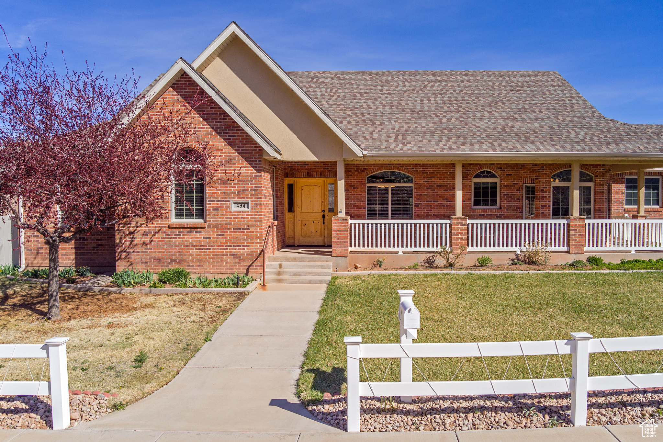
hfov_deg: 76.1
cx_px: 332
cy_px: 221
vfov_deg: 55.1
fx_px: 424
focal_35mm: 23
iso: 107
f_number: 2.8
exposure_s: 1/3800
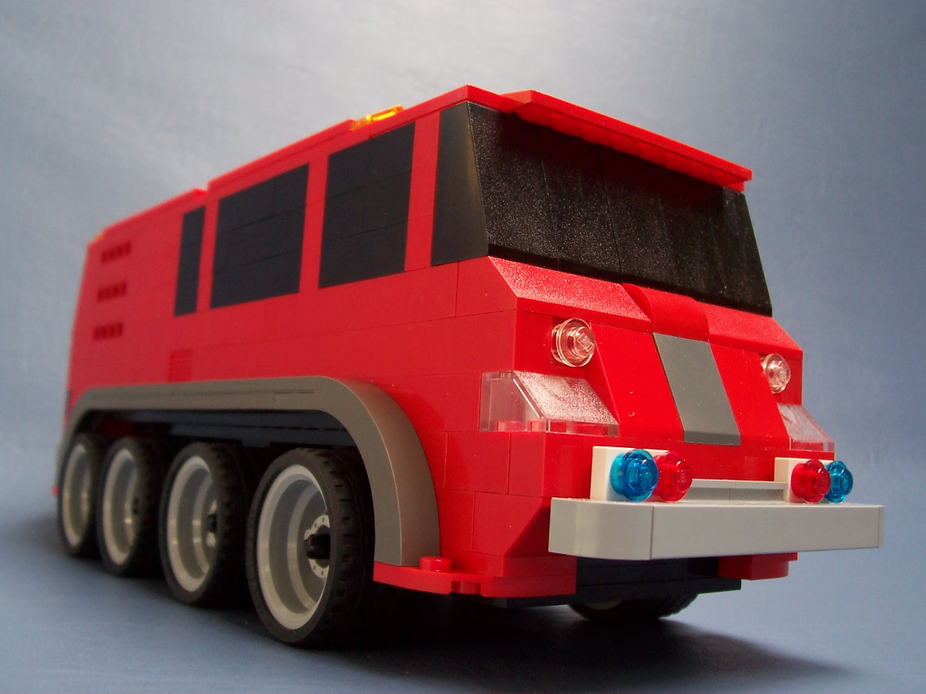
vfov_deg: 38.7
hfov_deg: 50.1
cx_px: 463
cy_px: 347
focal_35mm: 37
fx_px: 990
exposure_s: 1/125
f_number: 2.8
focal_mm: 5.6
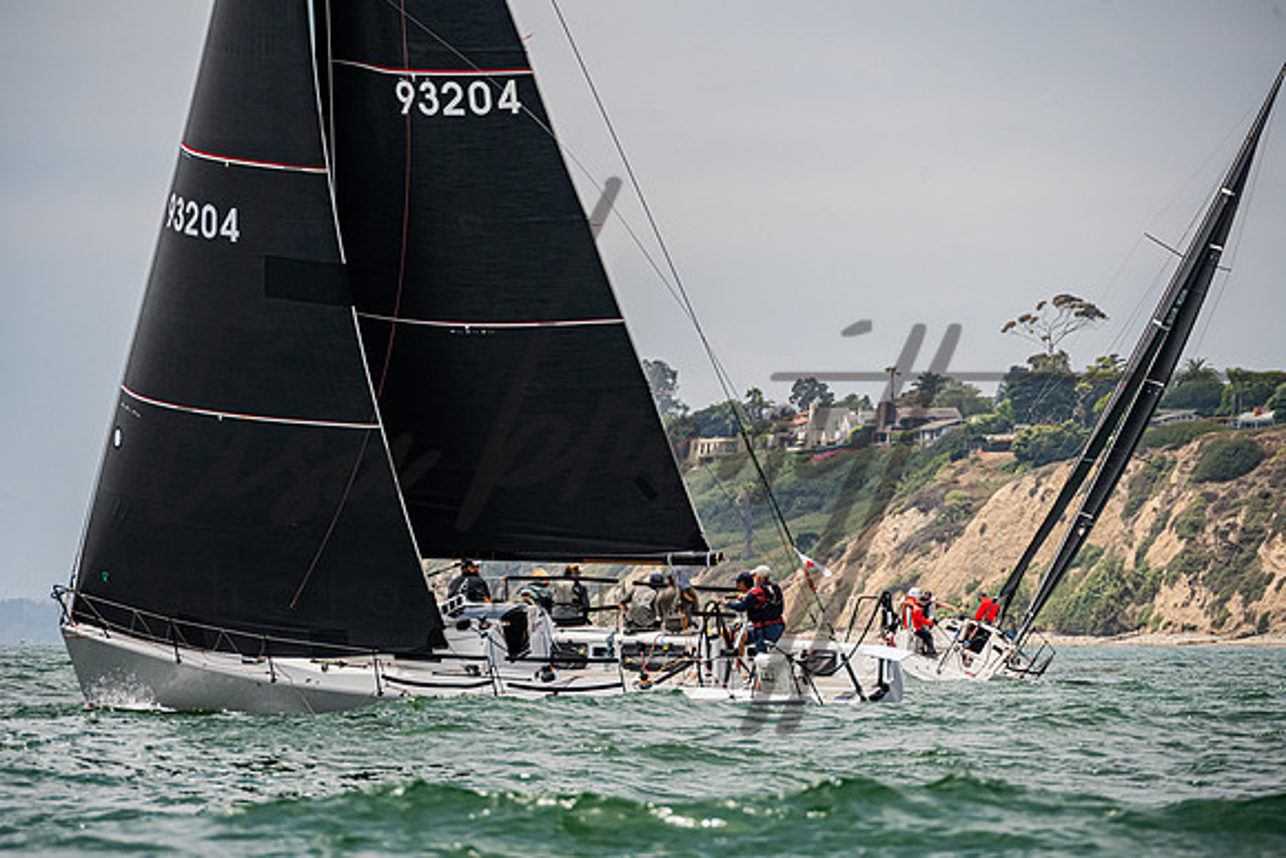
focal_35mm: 274
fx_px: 9804
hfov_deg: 7.5
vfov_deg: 5.0
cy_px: 455
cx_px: 611
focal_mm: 250
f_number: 8
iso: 500
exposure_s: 1/2500
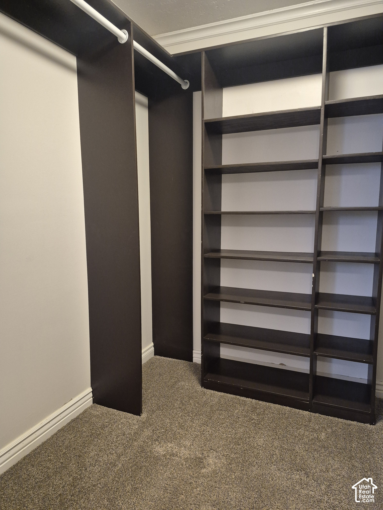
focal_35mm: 23
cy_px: 255
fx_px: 339
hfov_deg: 58.9
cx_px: 192
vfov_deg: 73.9
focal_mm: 5.4
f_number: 1.8
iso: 640
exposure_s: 1/120
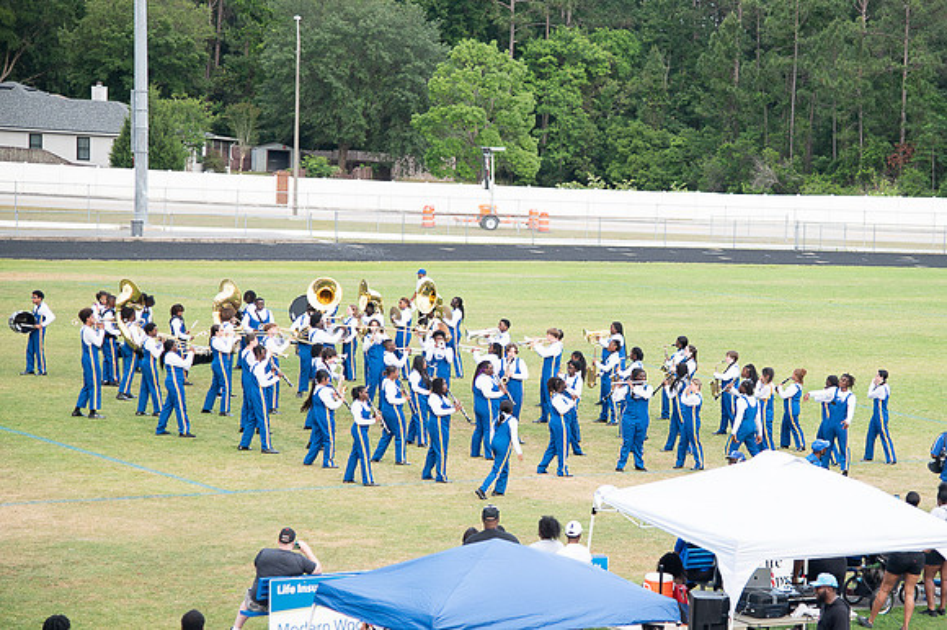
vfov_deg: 11.3
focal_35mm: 121
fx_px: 3192
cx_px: 629
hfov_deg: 16.8
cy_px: 377
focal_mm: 82
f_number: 4
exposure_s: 1/200
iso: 100
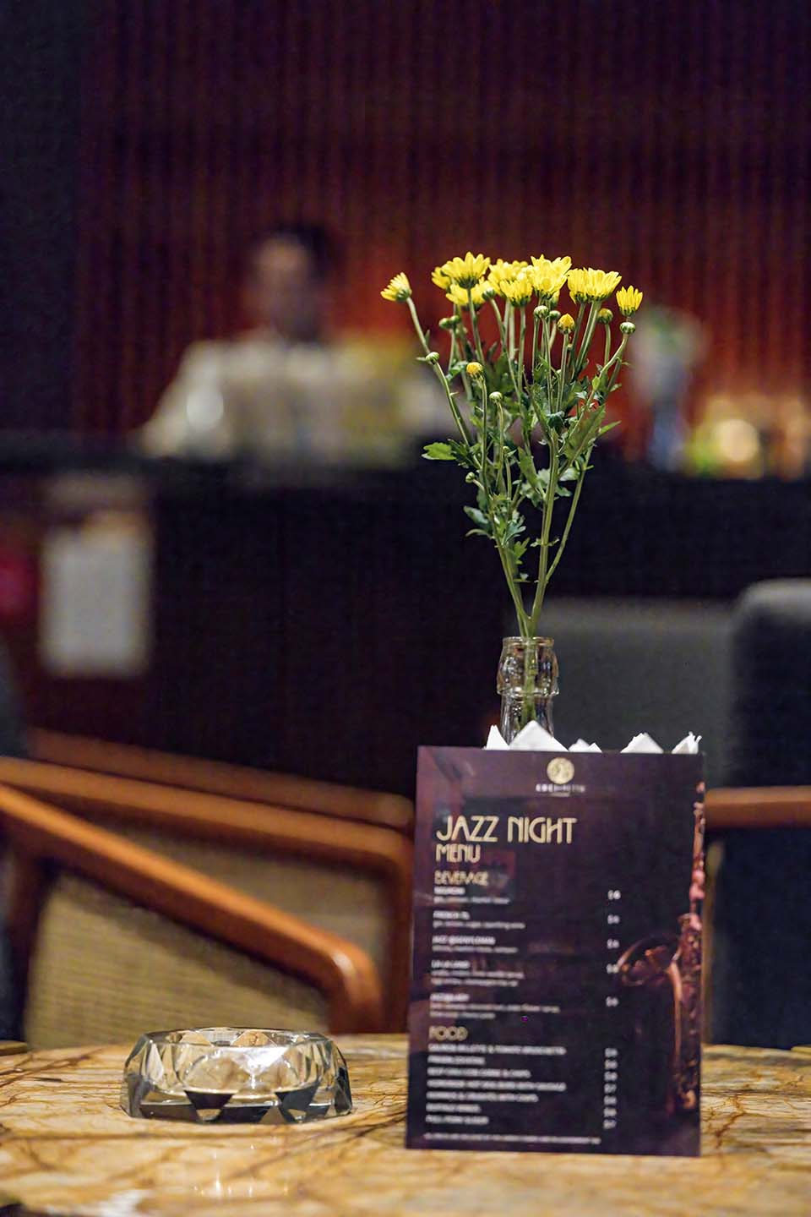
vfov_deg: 22.6
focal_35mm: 90
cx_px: 406
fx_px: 3041
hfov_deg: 15.2
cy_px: 608
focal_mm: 90
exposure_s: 1/250
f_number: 2.8
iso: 25600
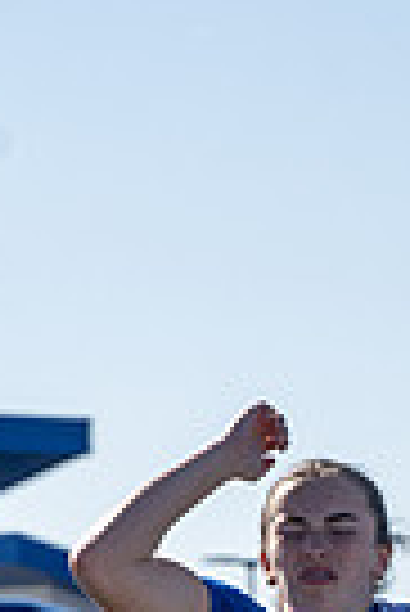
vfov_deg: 4.4
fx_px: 7957
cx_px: 392
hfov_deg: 2.9
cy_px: 990
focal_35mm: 467
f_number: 6.3
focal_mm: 94
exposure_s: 1/1000
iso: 200
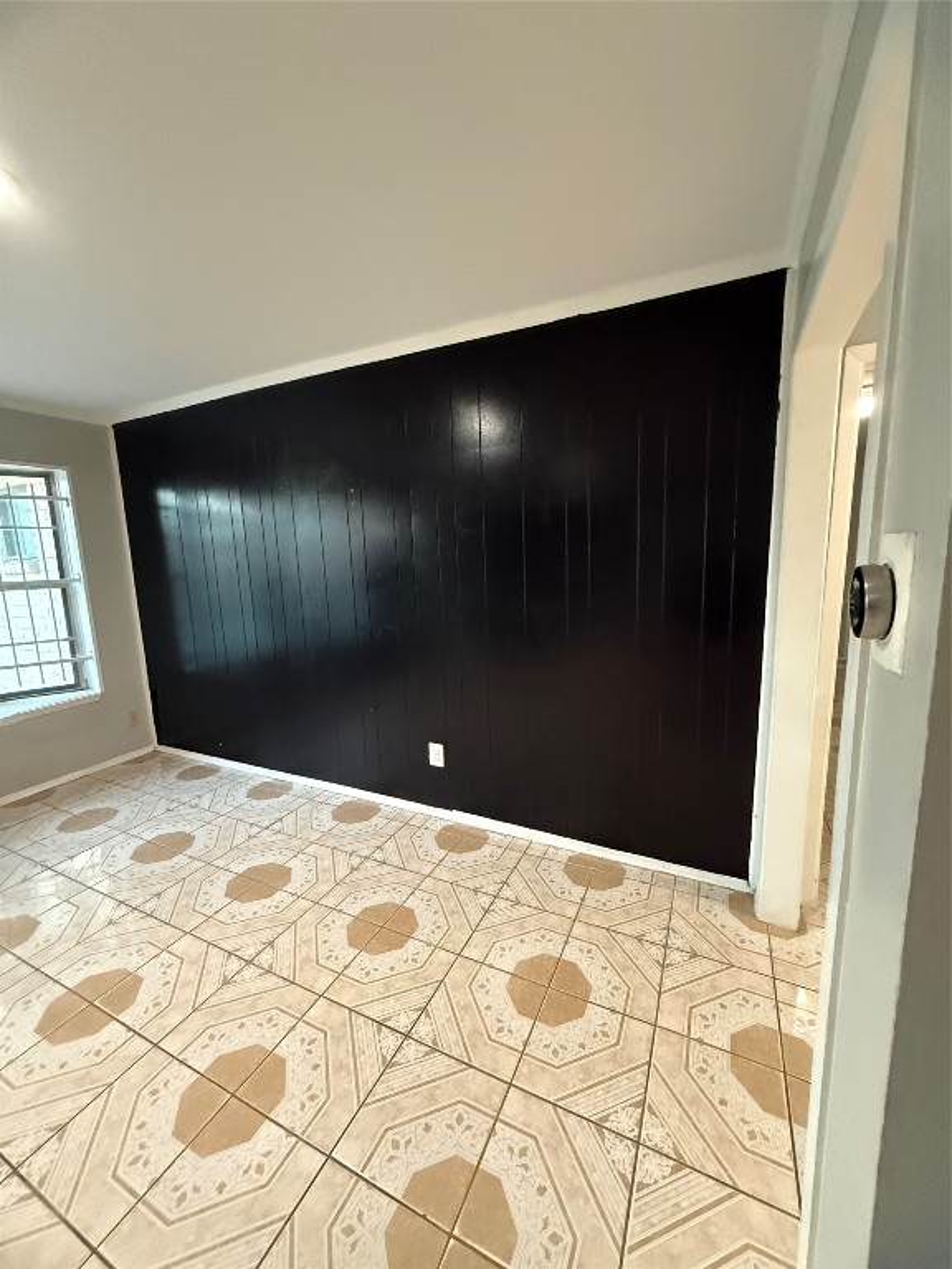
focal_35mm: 14
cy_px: 634
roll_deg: +0.8
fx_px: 513
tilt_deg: -2.8
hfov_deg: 85.7
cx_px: 476
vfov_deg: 102.1
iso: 1000
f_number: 2.2
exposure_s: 1/40
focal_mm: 2.22
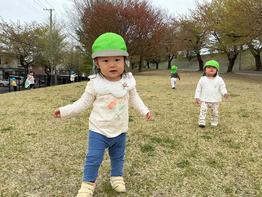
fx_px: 220
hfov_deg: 61.6
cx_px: 131
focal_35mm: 29
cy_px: 98
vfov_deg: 48.2
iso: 25
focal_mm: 3
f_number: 1.8
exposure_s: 1/1098
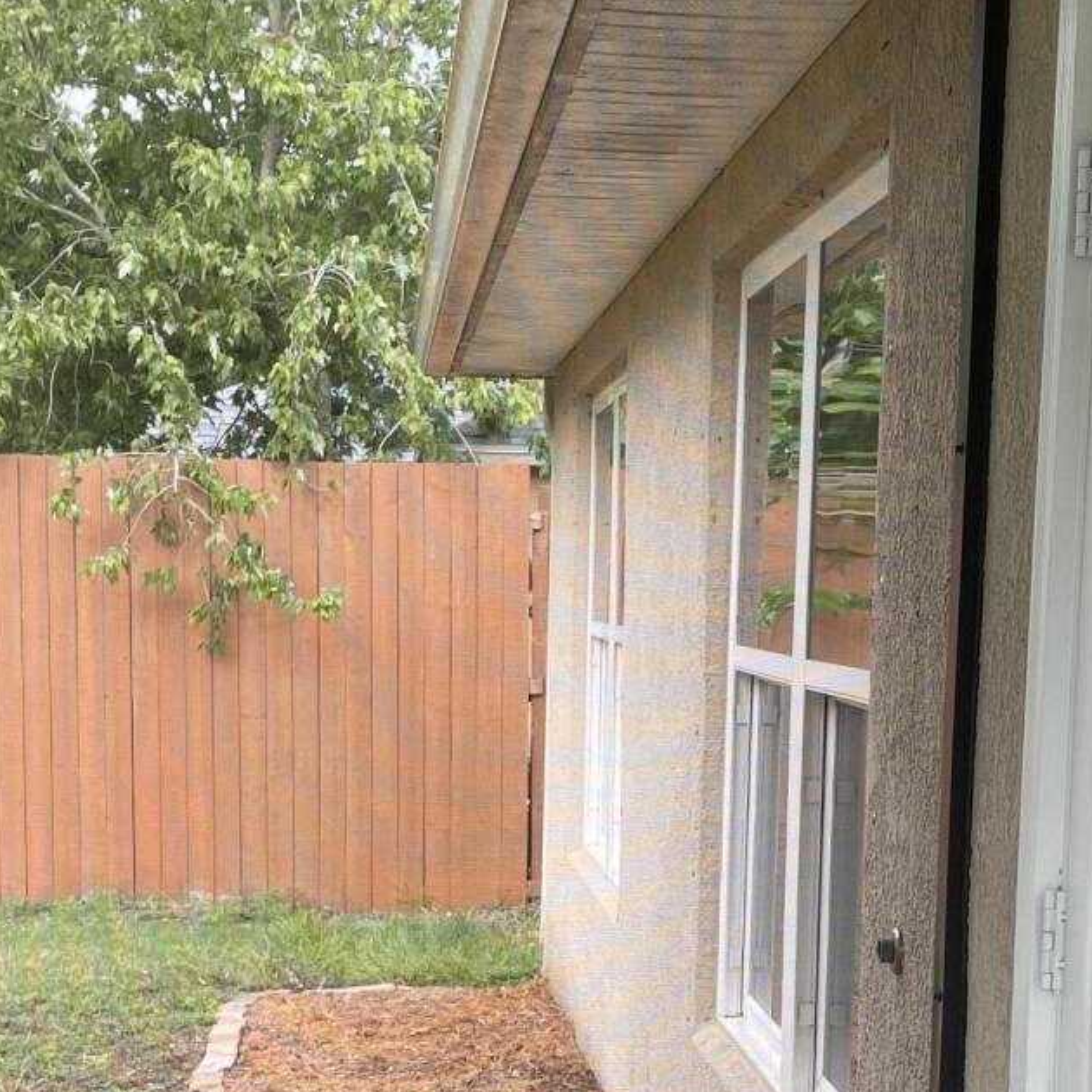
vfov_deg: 23.2
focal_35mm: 73
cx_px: 653
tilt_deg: -6.9
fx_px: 2605
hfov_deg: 23.6
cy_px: 927
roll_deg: -0.7
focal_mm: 4.2
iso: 32
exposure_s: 1/378
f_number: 1.6
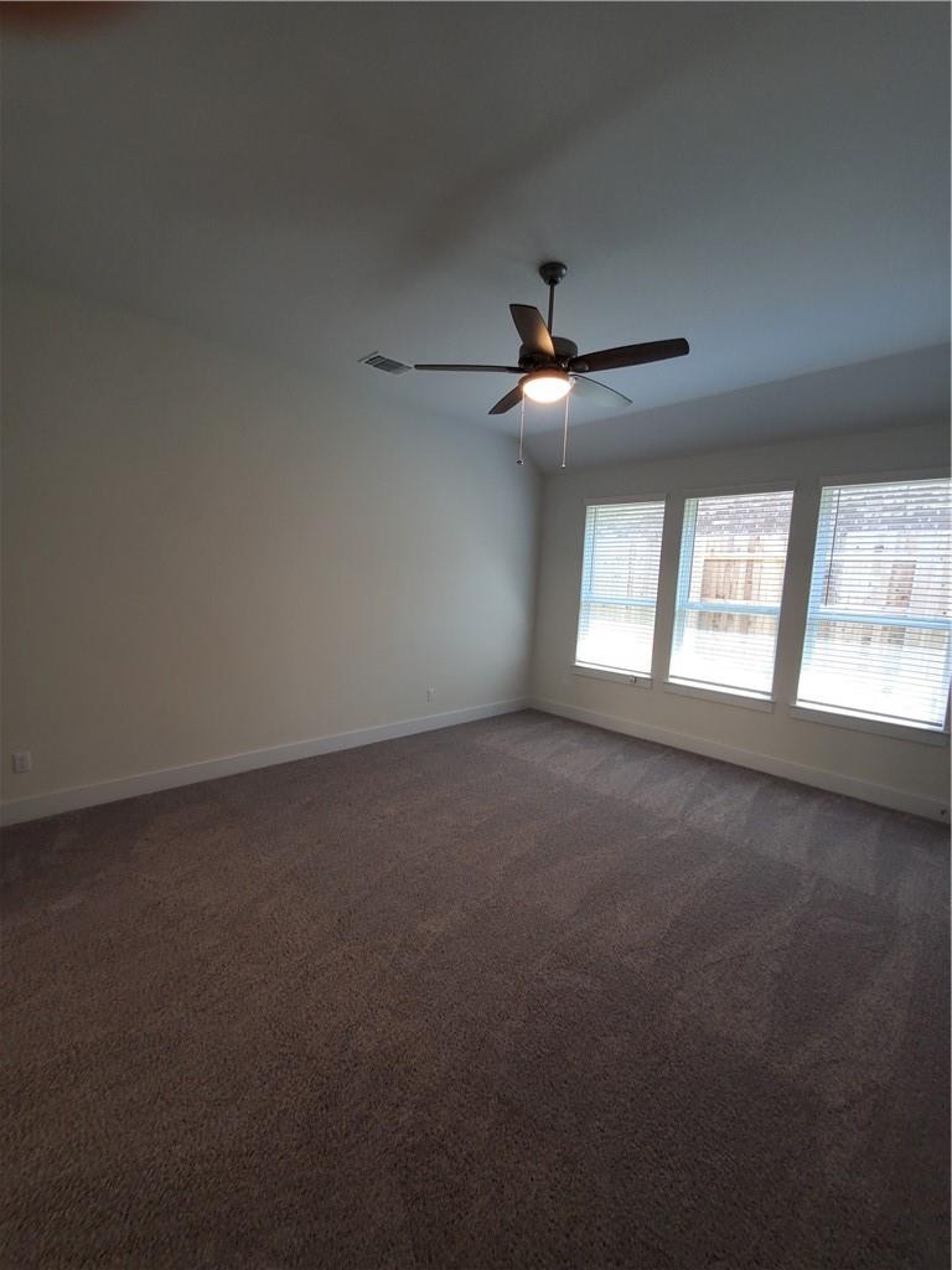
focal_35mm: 13
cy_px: 635
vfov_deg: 106.2
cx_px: 476
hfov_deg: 89.9
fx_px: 477
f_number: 2.2
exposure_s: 1/60
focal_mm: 1.8
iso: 125
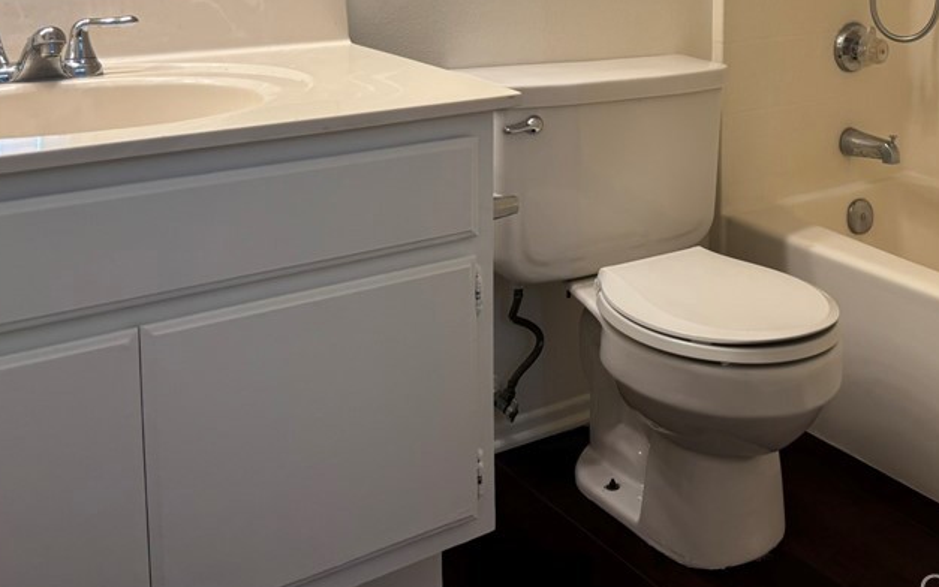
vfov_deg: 27.3
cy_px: 34
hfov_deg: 43.1
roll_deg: -1.2
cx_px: 696
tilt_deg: -8.5
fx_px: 1152
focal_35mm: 45
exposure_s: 1/120
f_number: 1.6
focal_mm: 5.96
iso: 125
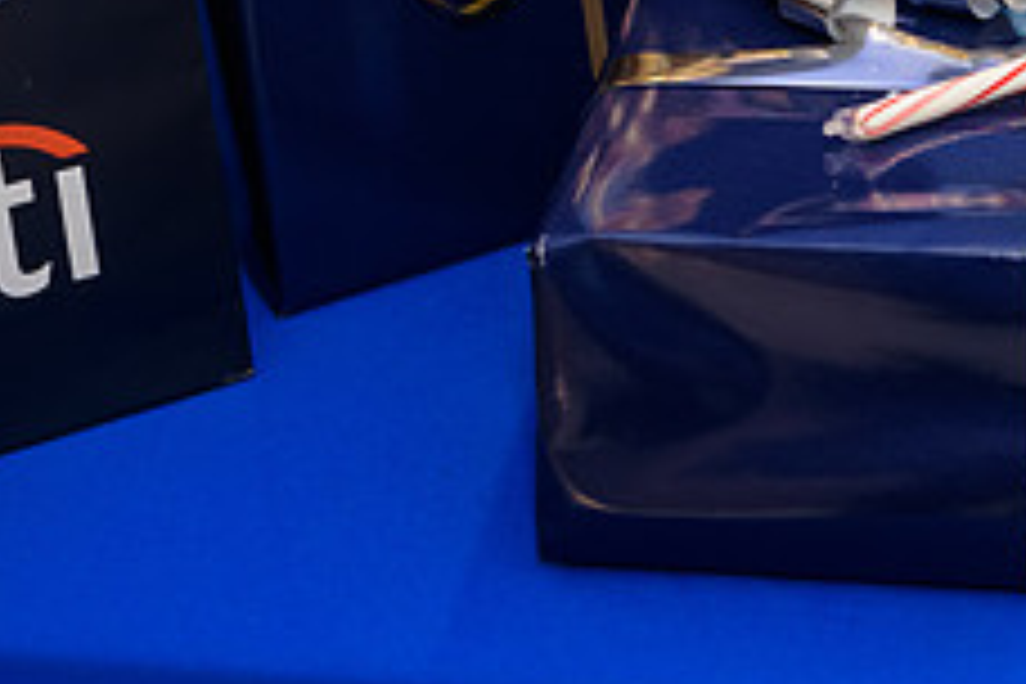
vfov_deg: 14.9
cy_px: -115
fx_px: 2536
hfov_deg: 22.6
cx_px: 796
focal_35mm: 89
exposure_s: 1/125
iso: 800
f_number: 3.2
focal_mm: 35
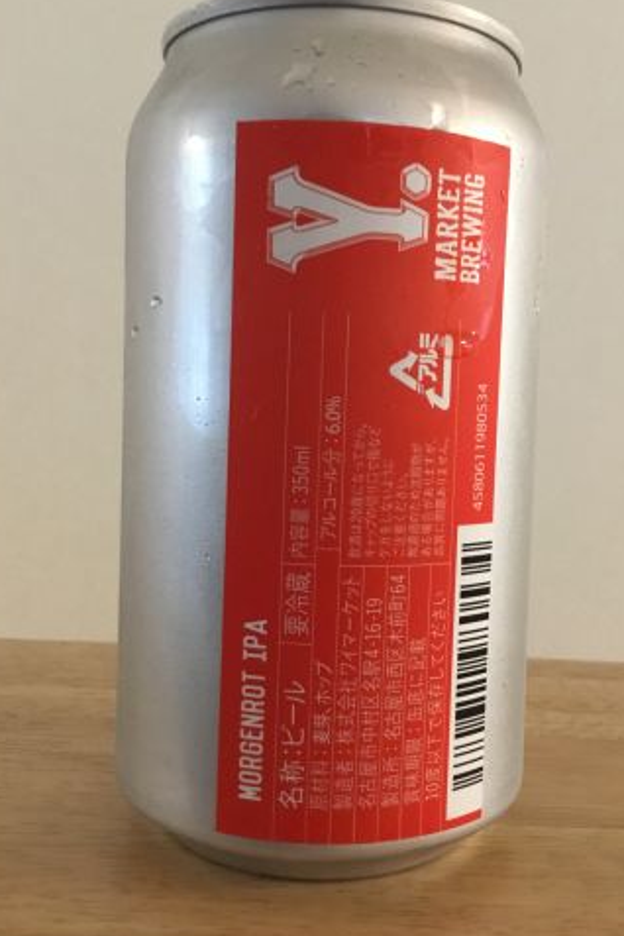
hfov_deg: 36.8
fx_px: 936
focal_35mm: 36
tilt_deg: -2.7
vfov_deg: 53.1
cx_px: 367
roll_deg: -1.1
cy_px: 446
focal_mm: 3.3
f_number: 2.4
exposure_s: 1/15
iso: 250
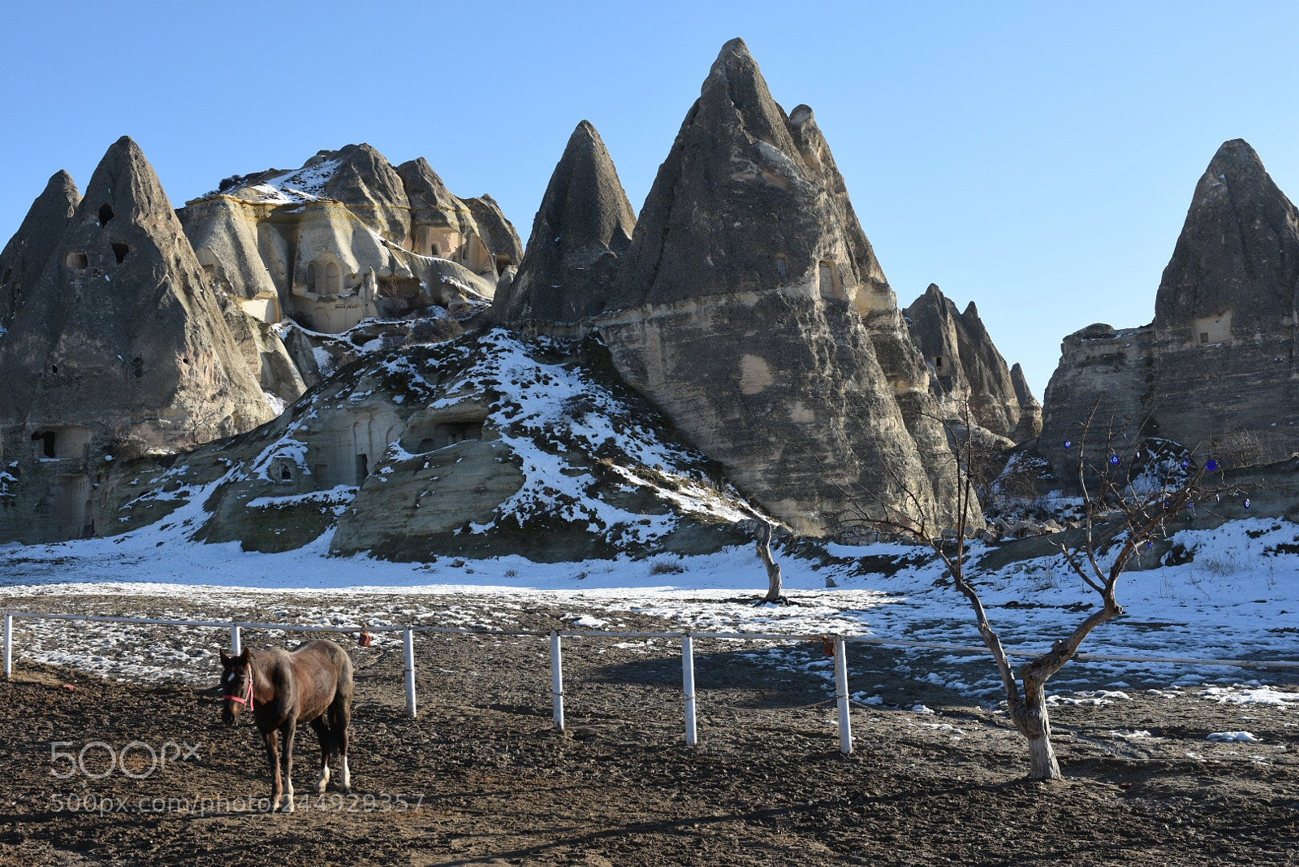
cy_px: 434
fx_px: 1732
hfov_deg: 41.1
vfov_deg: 28.1
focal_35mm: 48
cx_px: 650
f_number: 5
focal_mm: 32
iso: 200
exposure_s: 1/640
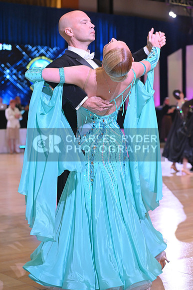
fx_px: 563
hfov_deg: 19.5
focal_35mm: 70
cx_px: 96
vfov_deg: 28.8
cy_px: 145
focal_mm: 70
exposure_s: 1/400
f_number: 5
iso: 3200
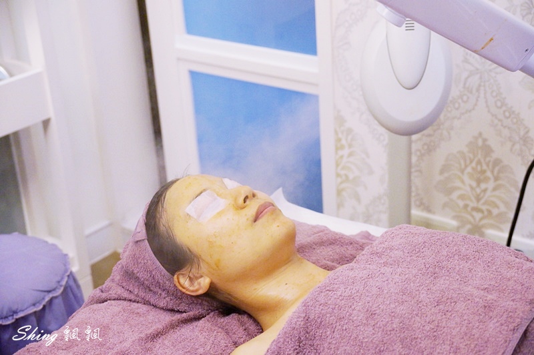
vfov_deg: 20.1
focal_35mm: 68
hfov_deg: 29.9
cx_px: 267
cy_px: 178
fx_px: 1000
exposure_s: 1/80
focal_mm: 45
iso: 1600
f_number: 4.5
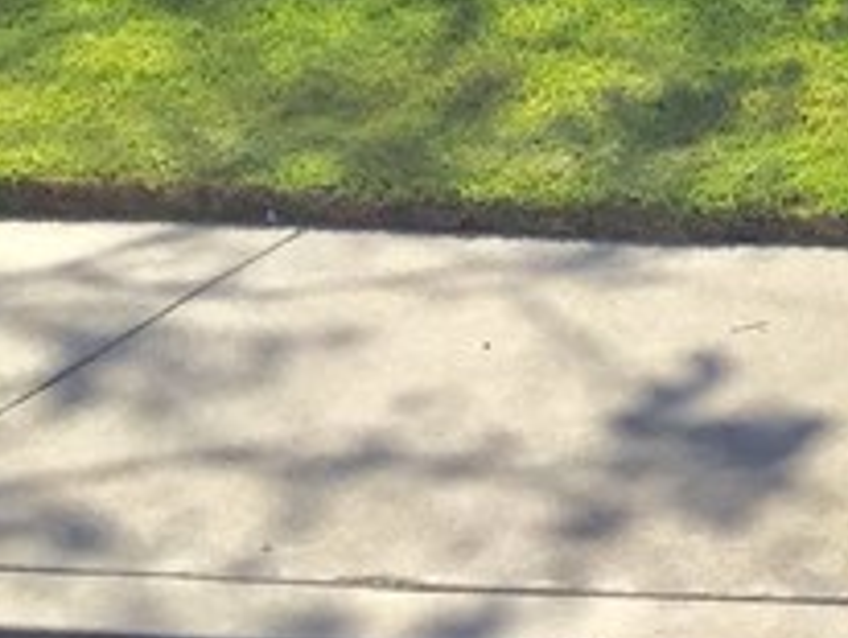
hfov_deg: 12.5
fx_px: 3532
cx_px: 1511
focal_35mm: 144
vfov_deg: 9.5
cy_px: -753
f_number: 2.2
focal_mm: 4.15
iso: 32
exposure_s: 1/2326
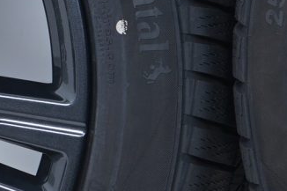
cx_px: 743
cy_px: 28
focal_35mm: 206
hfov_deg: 8.8
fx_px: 1641
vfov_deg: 6.6
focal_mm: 35
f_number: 7.1
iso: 250
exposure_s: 1/100
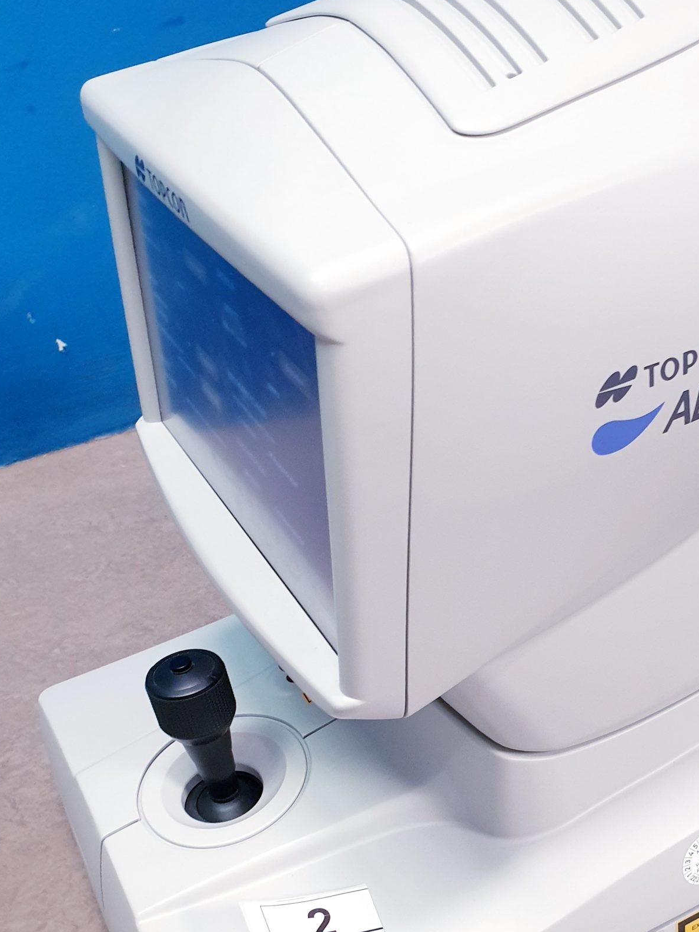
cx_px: 490
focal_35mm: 42
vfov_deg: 44.0
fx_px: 1131
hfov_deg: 33.9
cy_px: 636
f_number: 2.4
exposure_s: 1/50
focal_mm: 4.3
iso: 200
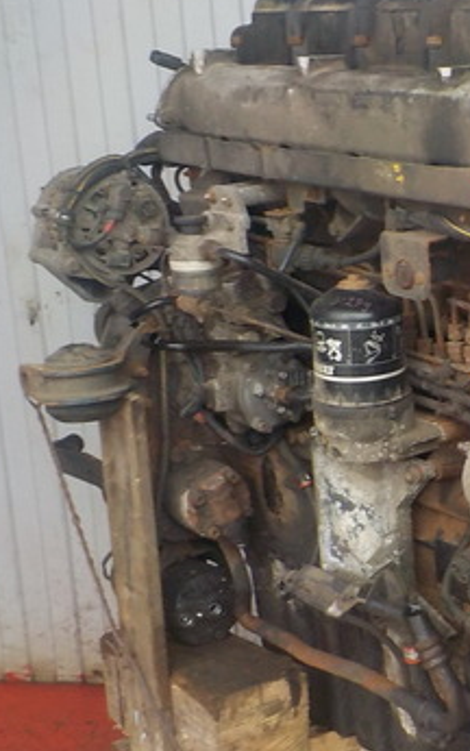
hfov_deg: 20.3
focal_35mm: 59
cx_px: 598
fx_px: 1208
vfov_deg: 34.5
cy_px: 420
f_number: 3.3
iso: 250
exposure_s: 1/30
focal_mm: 4.1
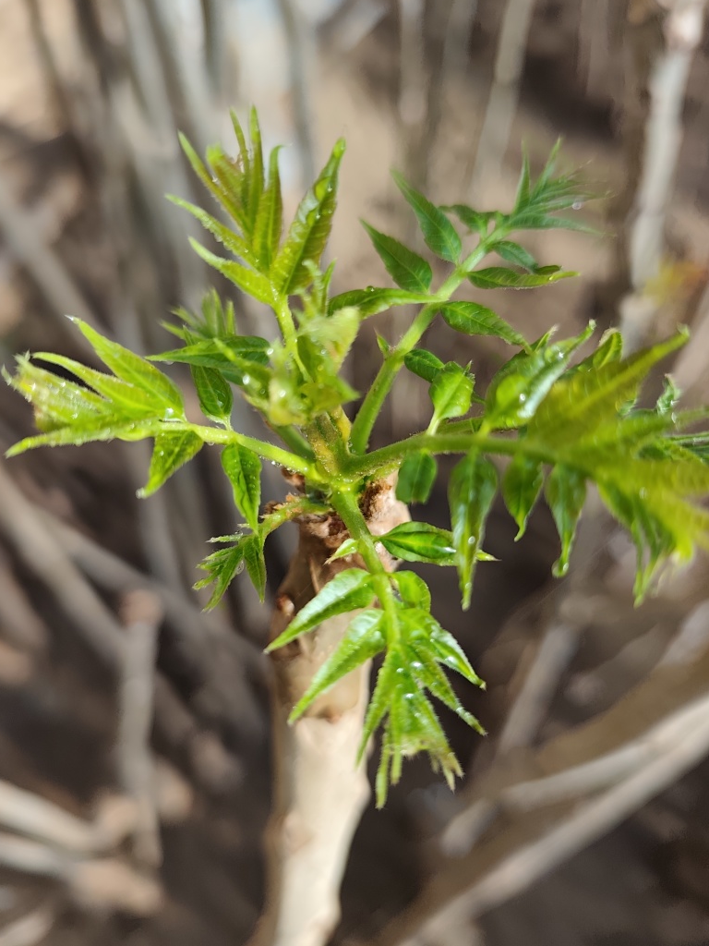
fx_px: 683
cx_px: 348
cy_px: 455
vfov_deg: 69.4
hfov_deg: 54.9
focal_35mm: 25
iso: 50
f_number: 1.6
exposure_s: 1/586
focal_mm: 5.84
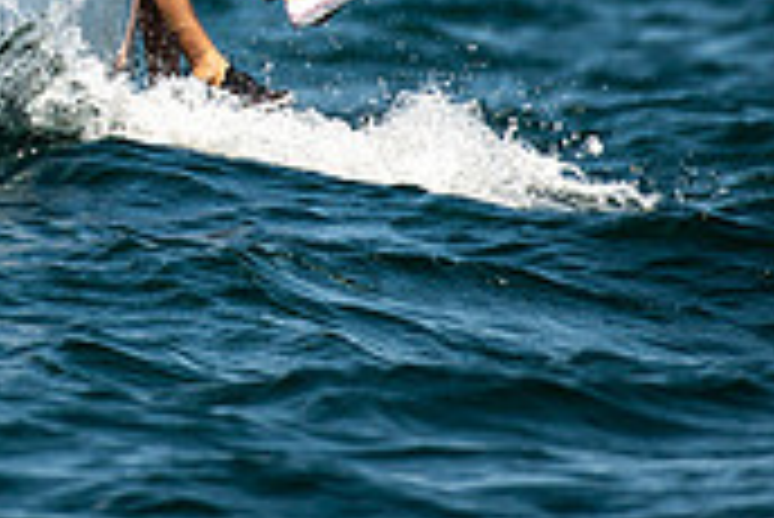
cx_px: -117
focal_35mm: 1438
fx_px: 30942
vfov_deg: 1.0
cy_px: -243
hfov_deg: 1.4
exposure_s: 1/2000
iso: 400
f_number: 5
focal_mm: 400
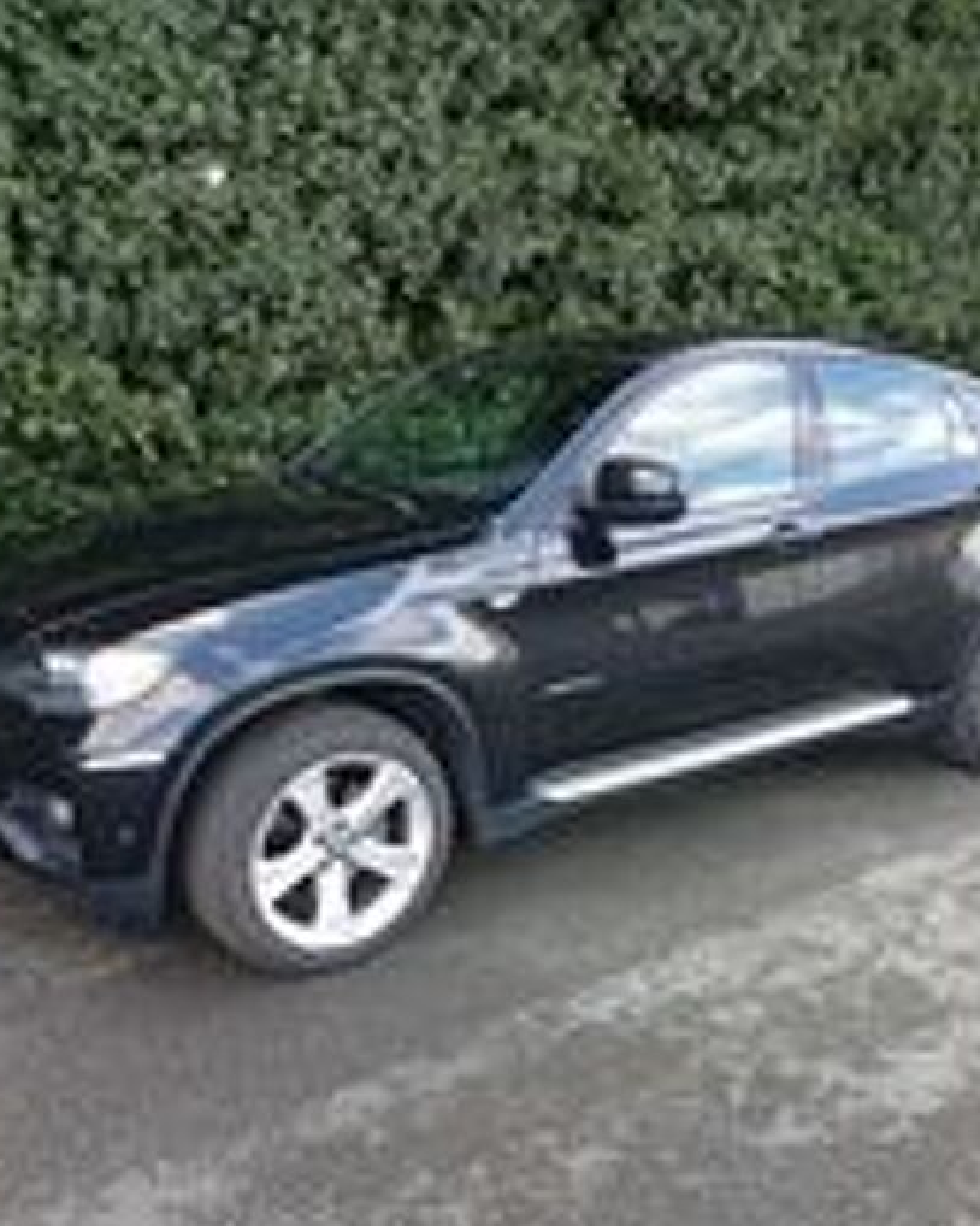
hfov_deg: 44.5
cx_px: 544
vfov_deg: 53.7
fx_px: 1197
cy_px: 761
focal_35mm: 33
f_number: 1.8
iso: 74
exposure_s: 1/50
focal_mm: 3.98
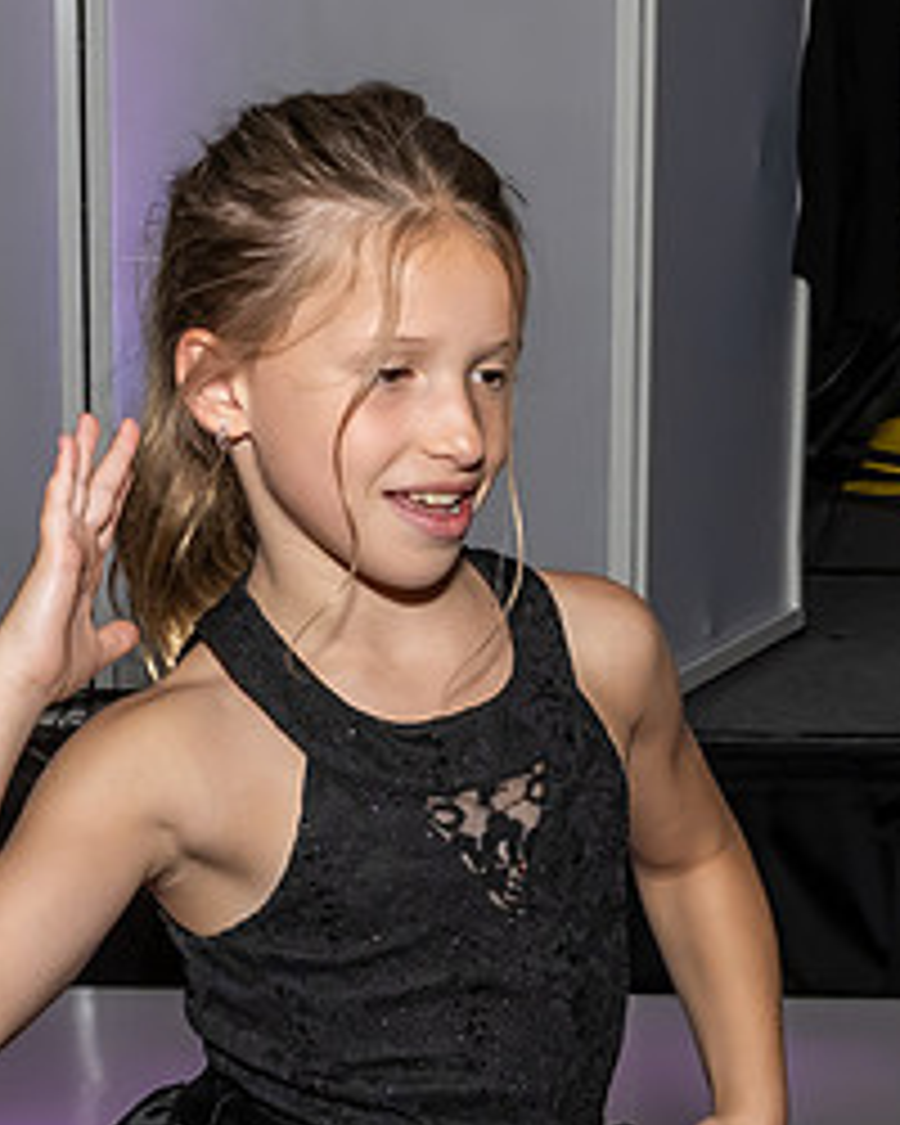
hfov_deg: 13.9
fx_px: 3663
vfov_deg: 17.5
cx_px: 158
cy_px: 646
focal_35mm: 110
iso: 1000
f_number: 8
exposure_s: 1/250
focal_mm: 22
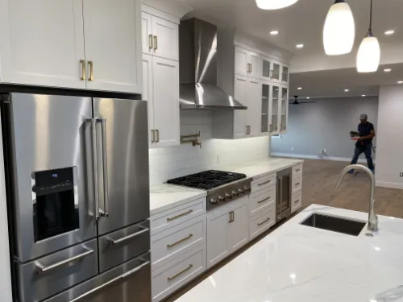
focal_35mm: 26
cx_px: 202
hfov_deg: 67.3
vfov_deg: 53.1
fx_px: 303
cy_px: 151
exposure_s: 1/120
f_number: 1.8
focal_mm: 4.2
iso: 100
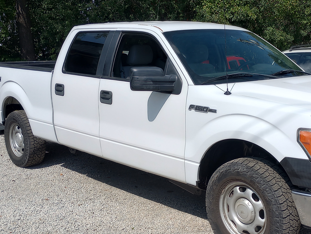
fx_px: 423
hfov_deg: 39.9
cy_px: 118
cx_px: 208
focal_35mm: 47
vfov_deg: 30.9
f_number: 1.8
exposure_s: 1/1114
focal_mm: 4.27
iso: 112
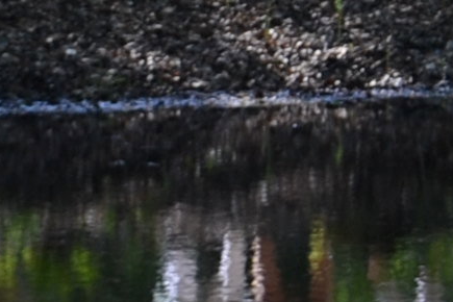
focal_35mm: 477
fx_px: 6002
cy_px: -766
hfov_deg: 4.3
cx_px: 562
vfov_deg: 2.8
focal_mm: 40
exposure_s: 1/125
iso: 125
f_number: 5.6
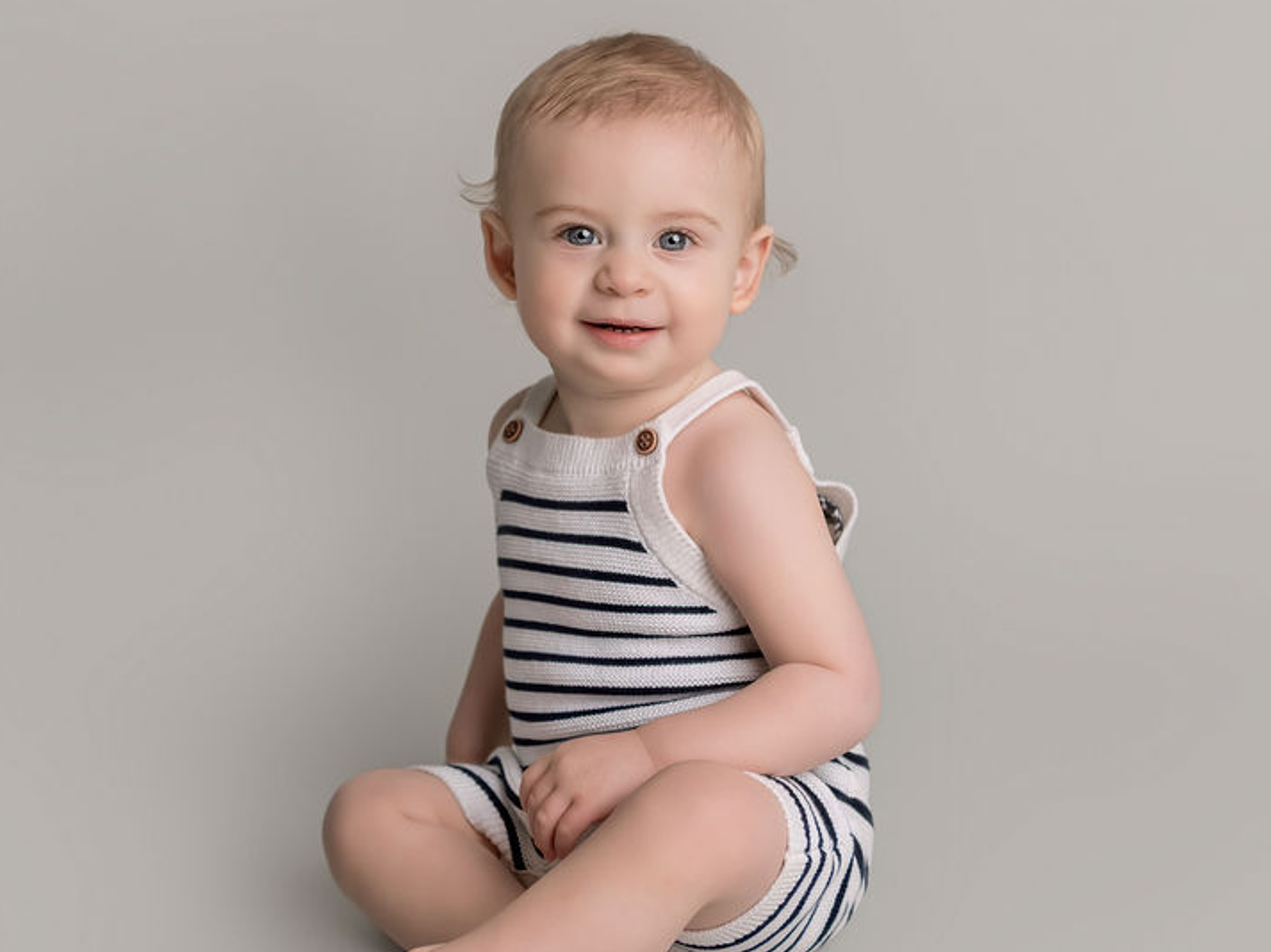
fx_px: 2789
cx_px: 545
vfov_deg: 19.4
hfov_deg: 25.6
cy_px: 555
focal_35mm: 76
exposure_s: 1/200
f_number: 3.5
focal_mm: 55
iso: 400
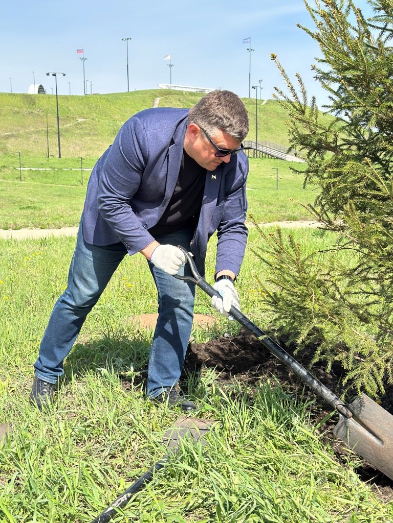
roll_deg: +0.4
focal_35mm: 48
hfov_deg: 30.3
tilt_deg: -7.1
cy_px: 262
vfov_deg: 39.7
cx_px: 196
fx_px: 727
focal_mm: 6.86
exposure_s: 1/3876
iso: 80
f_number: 1.78
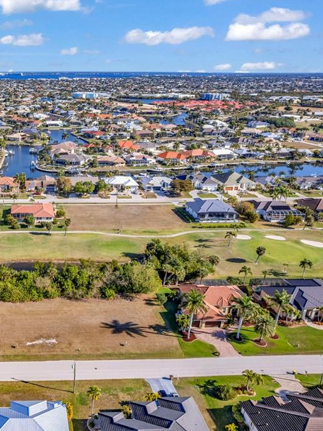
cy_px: 215
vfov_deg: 56.8
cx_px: 27
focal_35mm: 32
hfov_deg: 40.5
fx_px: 398
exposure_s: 1/1500
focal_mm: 8.38
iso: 100
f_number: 2.8
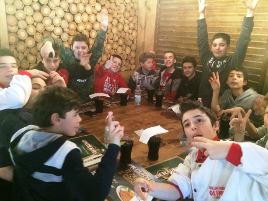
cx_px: 134
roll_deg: -1.9
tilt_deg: -17.4
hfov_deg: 61.7
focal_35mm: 29
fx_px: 225
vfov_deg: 48.2
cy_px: 100
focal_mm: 4.15
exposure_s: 1/15
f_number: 2.2
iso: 500
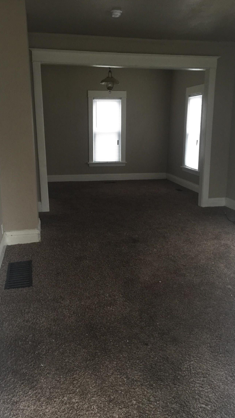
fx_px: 354
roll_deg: +0.5
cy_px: 210
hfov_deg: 36.7
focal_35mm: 32
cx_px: 108
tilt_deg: -13.5
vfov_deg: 61.0
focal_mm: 4.15
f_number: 2.2
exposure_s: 1/10
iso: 100
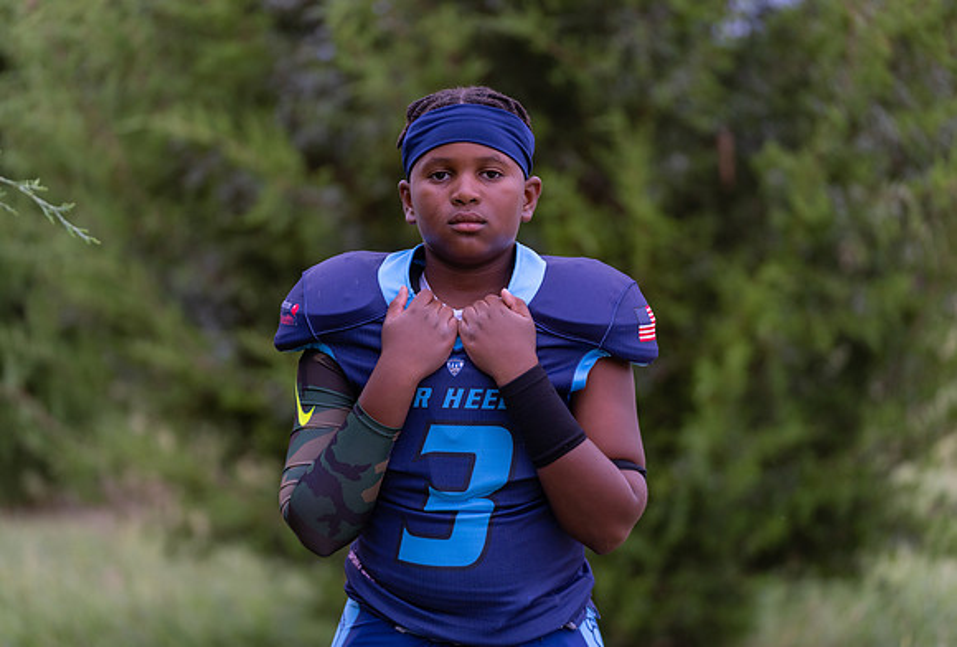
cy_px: 330
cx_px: 466
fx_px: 3621
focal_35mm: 136
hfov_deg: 15.1
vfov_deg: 10.2
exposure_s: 1/320
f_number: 2.8
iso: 400
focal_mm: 126
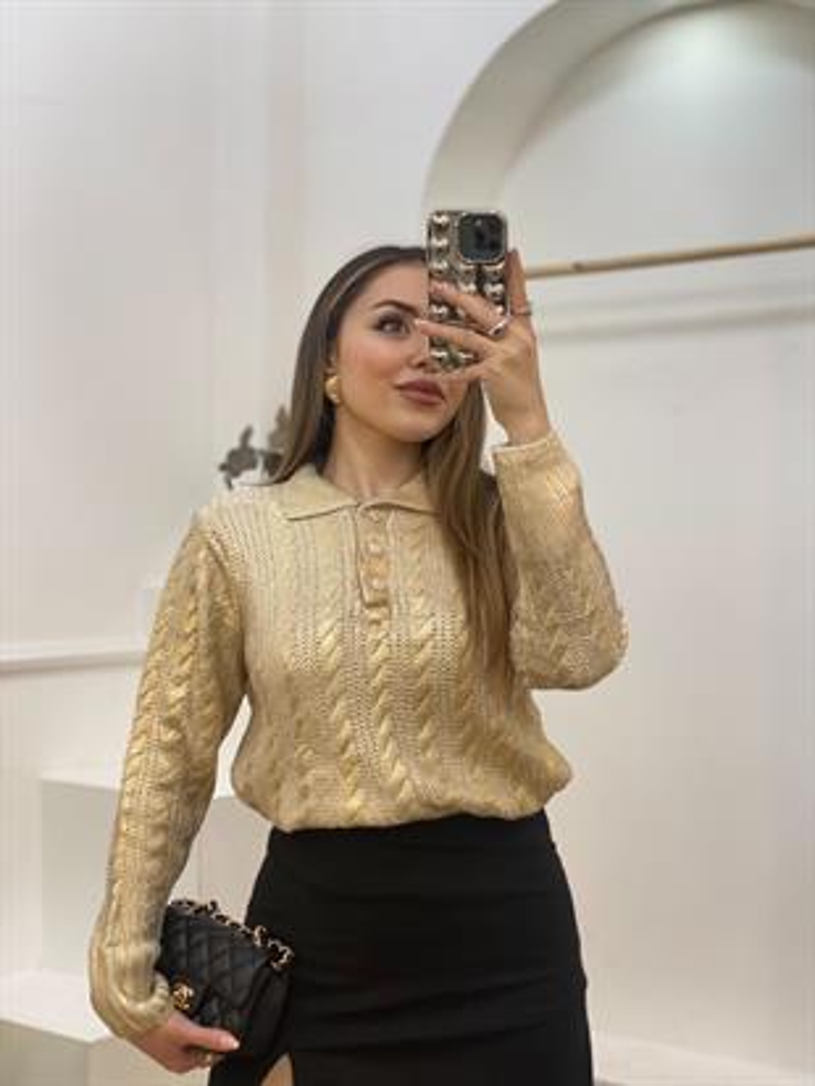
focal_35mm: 52
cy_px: 543
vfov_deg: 36.8
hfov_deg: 28.0
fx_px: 1632
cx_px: 408
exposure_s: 1/100
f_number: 2
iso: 80
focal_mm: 6
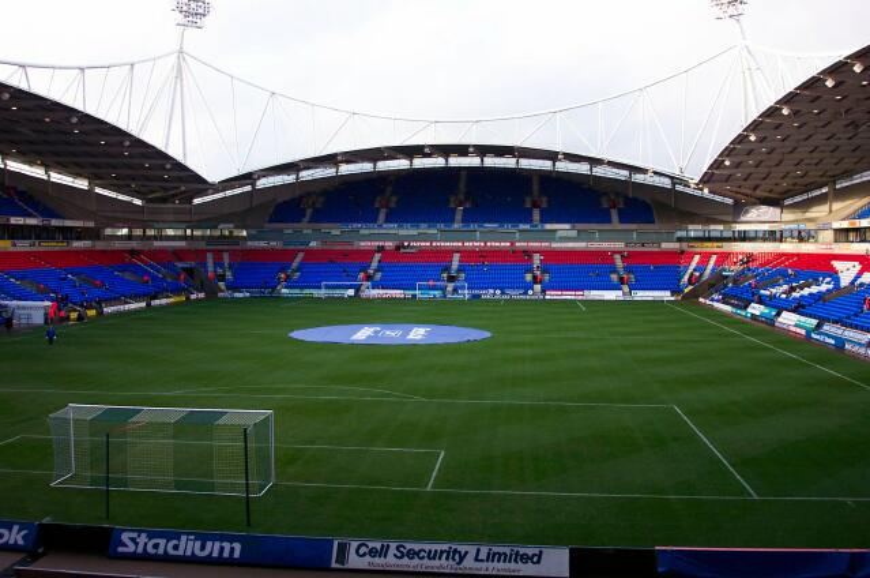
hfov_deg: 54.5
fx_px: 845
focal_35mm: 35
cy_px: 289
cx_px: 435
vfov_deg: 37.7
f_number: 2.8
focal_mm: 7.5
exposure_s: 1/250
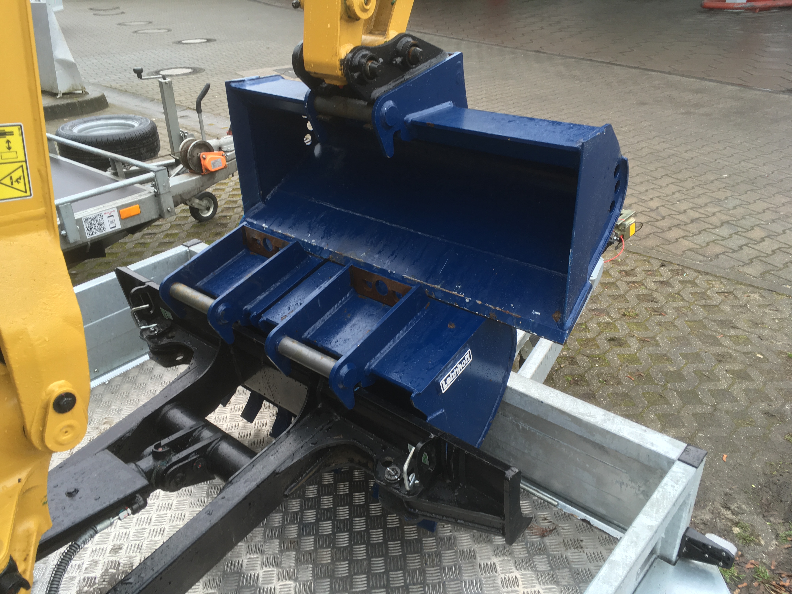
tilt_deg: -25.3
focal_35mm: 29
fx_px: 664
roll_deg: +1.4
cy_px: 297
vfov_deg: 48.2
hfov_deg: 61.7
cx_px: 396
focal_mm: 4.15
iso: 32
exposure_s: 1/50
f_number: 2.2
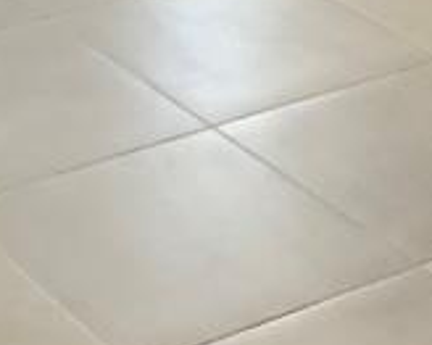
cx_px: 29
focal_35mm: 177
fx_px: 2262
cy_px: -585
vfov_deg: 7.9
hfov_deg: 10.8
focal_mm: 3
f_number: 1.8
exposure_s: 1/60
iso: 100
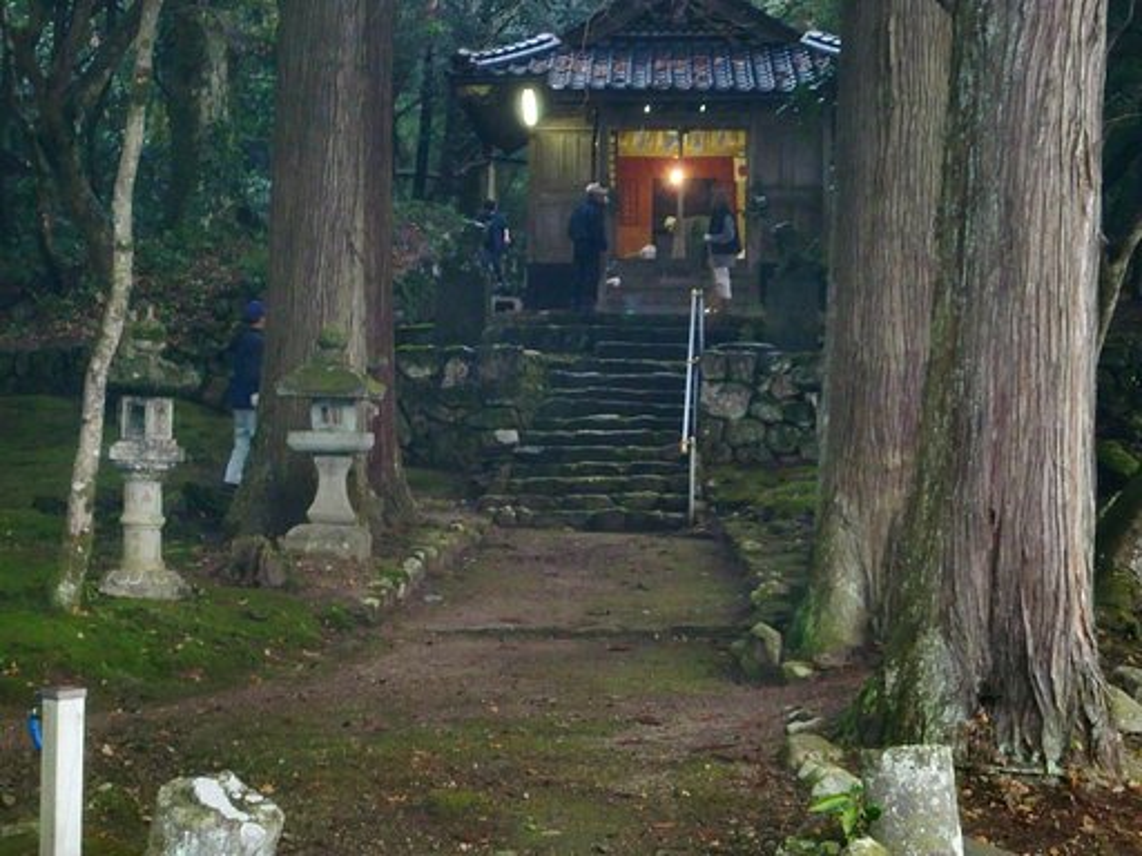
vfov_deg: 26.1
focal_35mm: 56
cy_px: 428
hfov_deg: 34.3
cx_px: 571
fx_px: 1847
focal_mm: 9.3
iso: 400
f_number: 3.7
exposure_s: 1/15
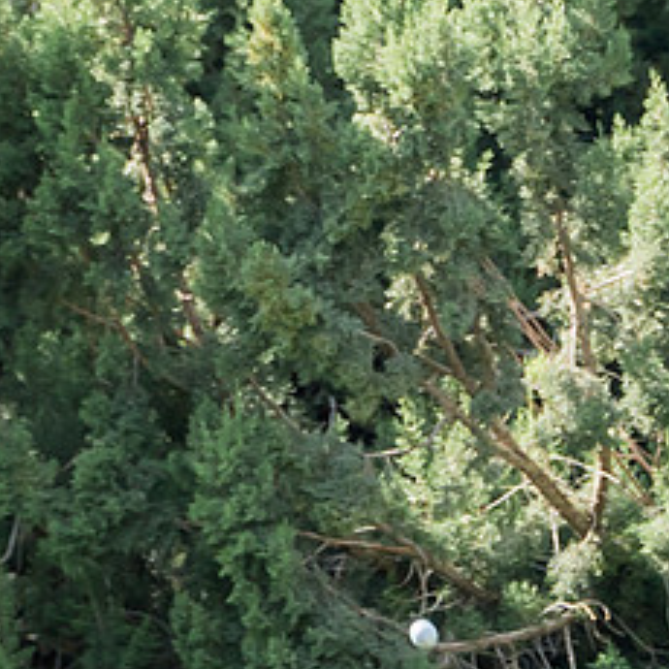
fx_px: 22456
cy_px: -676
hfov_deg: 1.7
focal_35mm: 1027
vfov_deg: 1.7
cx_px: 419
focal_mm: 158
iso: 250
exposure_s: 1/1600
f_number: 2.8
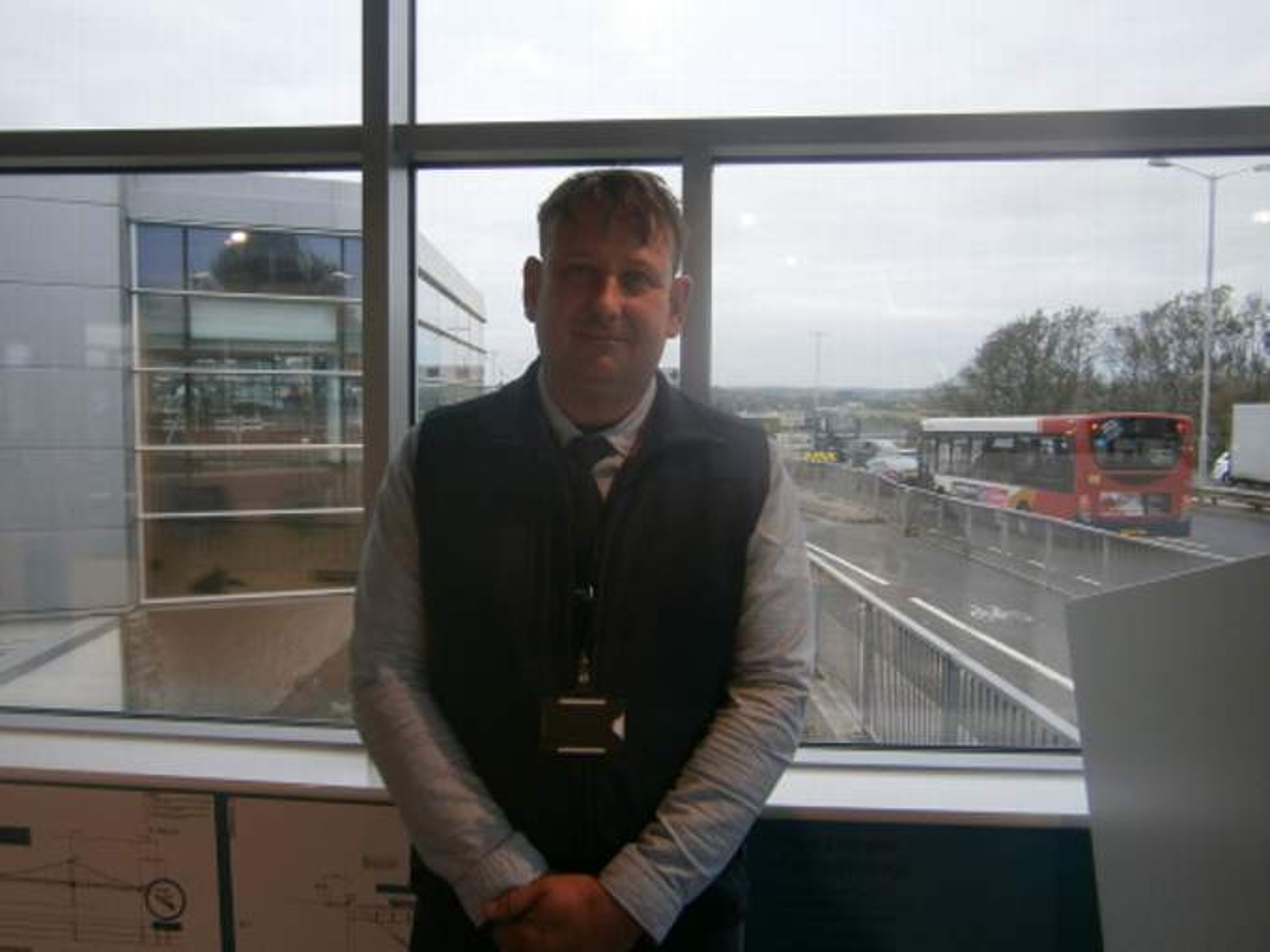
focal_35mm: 26
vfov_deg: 53.1
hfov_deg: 67.3
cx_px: 635
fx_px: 954
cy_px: 476
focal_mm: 4.7
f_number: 2.8
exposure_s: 1/125
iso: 80
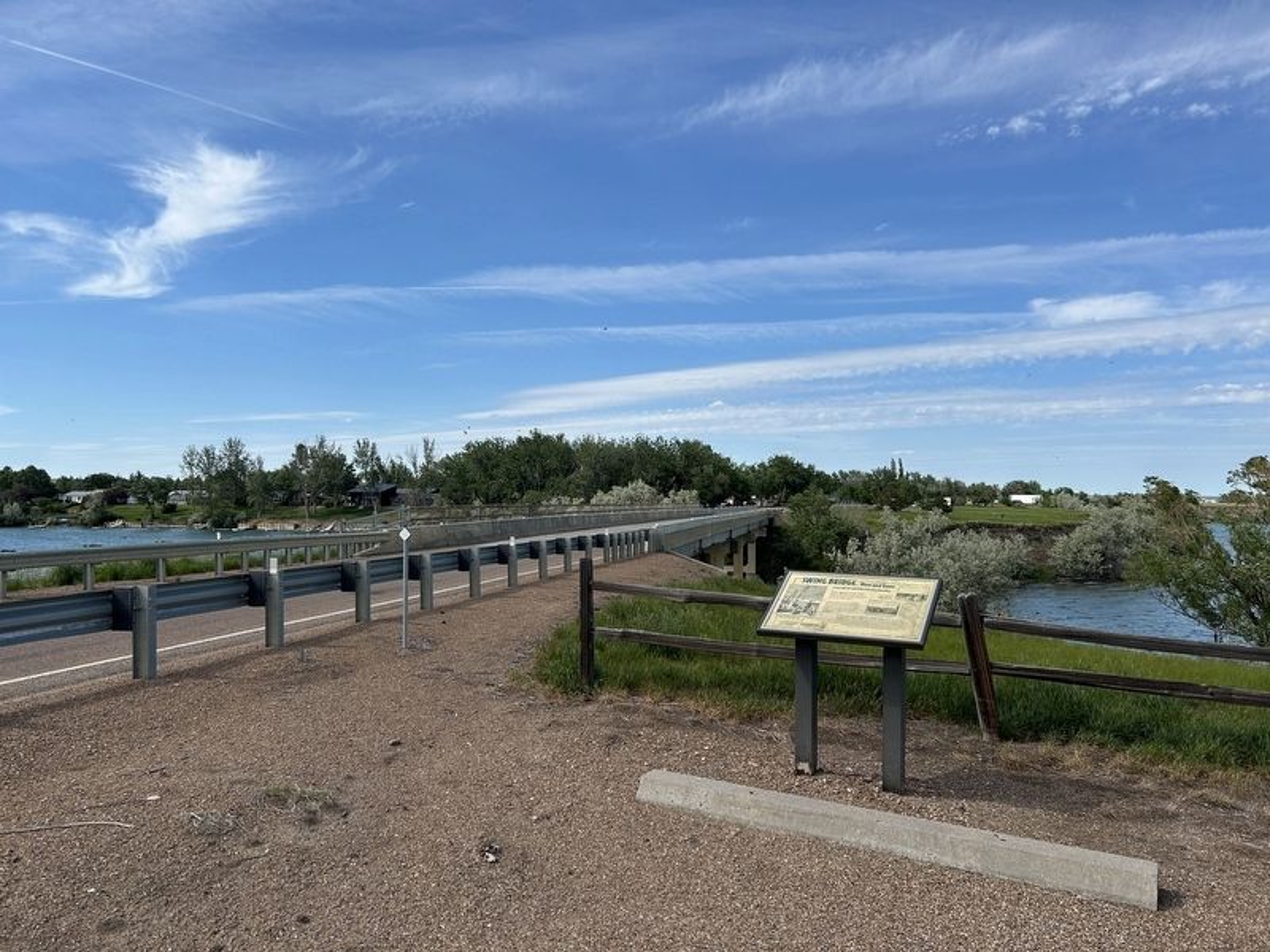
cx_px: 635
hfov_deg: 67.3
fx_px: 954
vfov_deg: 53.1
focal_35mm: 26
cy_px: 476
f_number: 1.5
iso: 50
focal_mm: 5.7
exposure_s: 1/4630
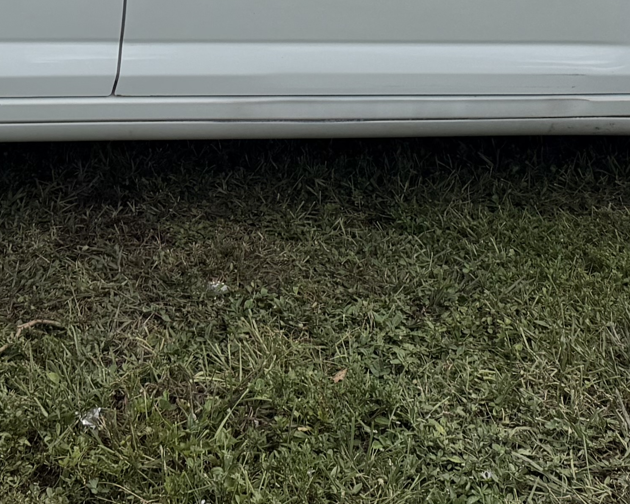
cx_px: 176
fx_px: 1678
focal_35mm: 90
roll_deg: -0.3
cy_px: -312
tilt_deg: -6.8
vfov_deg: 15.4
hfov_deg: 21.1
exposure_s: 1/3584
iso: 80
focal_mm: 6.76
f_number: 1.78
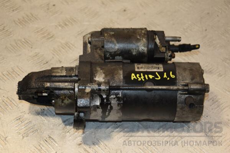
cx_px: 115
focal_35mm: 87
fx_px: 556
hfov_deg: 23.4
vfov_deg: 15.7
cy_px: 76
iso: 800
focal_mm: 58
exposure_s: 1/160
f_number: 5
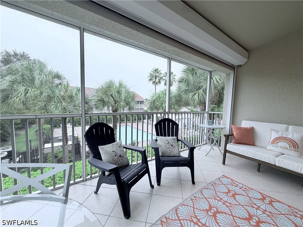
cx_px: 152
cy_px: 114
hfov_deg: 102.1
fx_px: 123
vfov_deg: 85.7
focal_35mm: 14
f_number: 2.2
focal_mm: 2.22
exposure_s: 1/128
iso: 40
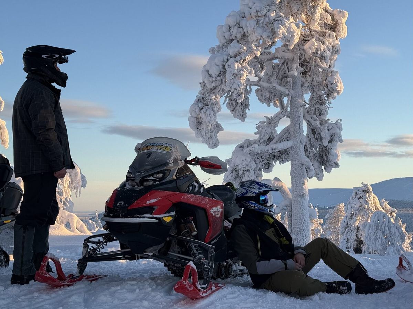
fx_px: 573
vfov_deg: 30.3
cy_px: 154
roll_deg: +1.4
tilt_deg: +6.5
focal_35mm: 48
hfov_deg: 39.7
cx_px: 206
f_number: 1.78
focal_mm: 6.76
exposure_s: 1/1203
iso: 64
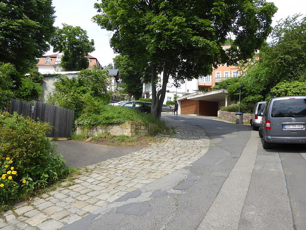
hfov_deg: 71.6
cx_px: 153
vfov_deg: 56.8
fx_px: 212
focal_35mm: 24
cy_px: 115
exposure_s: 1/640
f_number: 3.3
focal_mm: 4.3
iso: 100
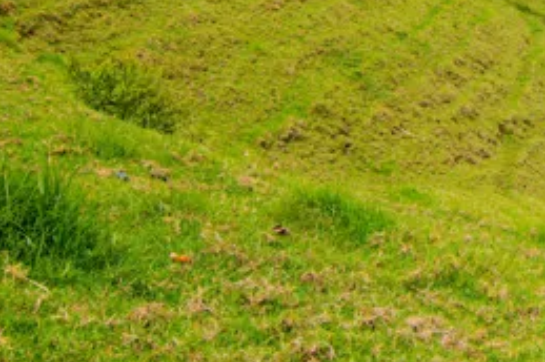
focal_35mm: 65
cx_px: 715
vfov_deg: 20.1
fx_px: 983
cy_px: -22
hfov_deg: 26.2
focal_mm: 16
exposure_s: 1/125
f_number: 11
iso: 100
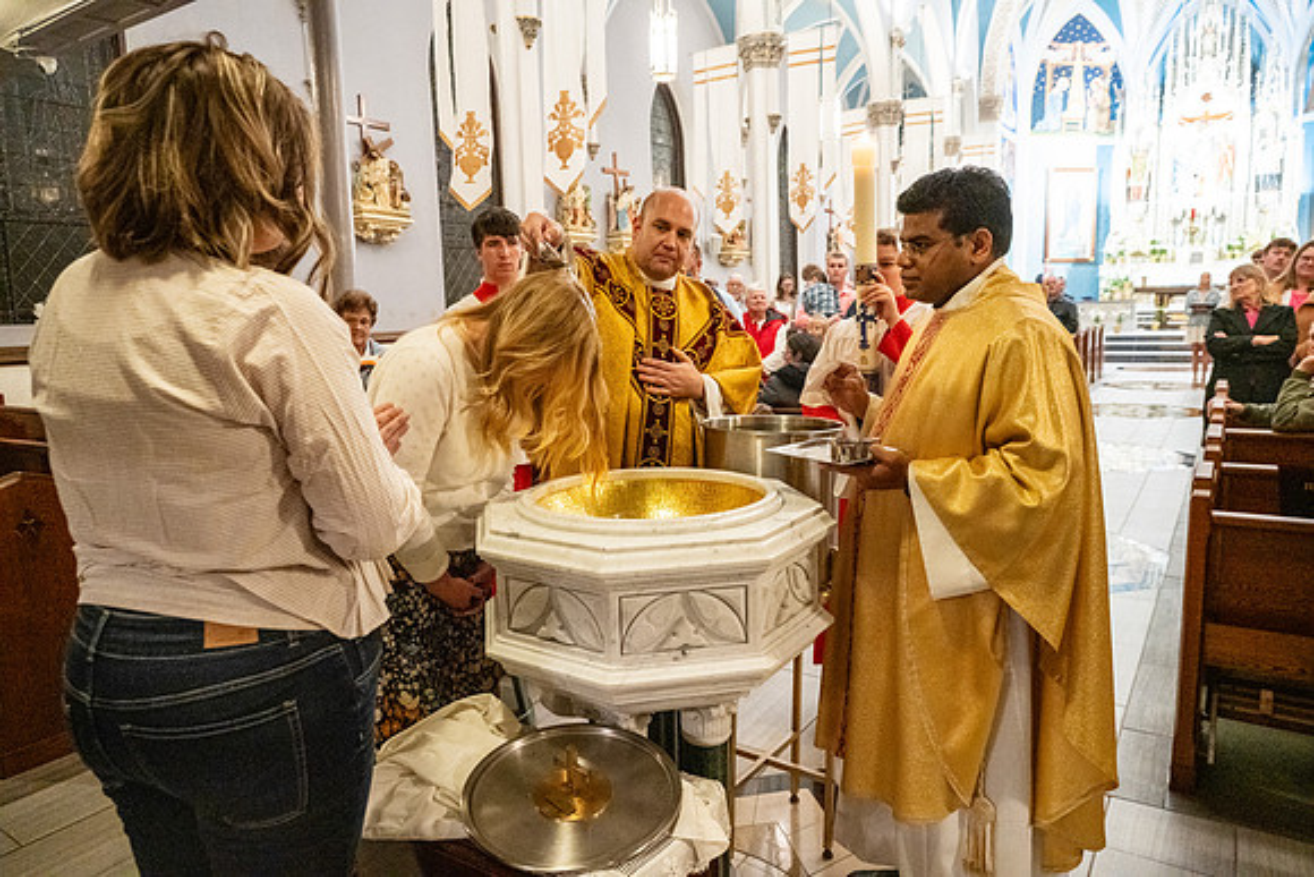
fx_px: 876
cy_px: 438
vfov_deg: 53.2
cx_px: 657
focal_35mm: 24
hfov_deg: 73.7
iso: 5000
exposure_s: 1/60
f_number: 4.5
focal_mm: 24
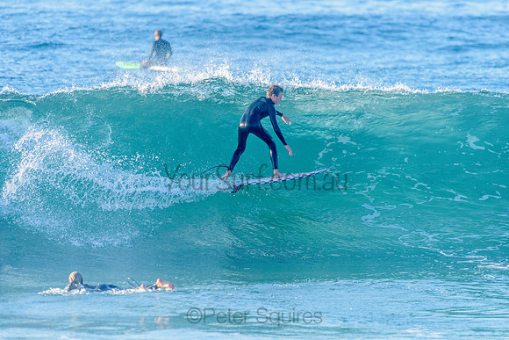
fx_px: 7071
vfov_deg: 2.8
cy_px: 170
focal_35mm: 500
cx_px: 254
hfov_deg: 4.1
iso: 720
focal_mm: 500
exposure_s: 1/2000
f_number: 5.6
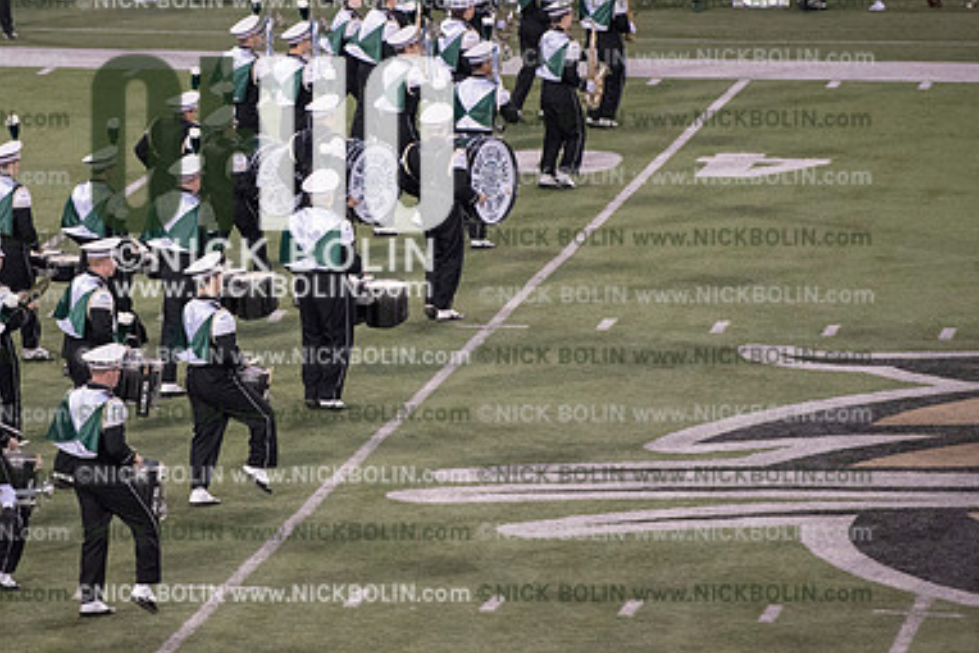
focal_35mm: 304
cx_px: 272
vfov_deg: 4.5
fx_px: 8270
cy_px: 178
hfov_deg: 6.8
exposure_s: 1/1250
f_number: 3.2
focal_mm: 200
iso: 5000
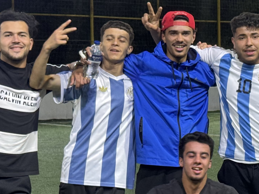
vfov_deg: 11.1
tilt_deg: -4.1
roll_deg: +0.9
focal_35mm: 134
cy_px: 121
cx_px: 197
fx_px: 1003
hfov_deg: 14.7
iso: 250
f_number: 1.78
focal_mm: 6.76
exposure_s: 1/50
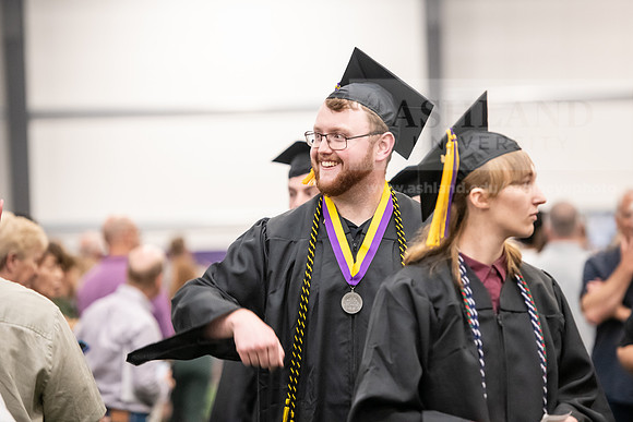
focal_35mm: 150
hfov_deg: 13.7
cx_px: 316
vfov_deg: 9.2
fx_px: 2638
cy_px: 211
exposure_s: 1/200
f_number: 3.2
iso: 3200
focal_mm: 150
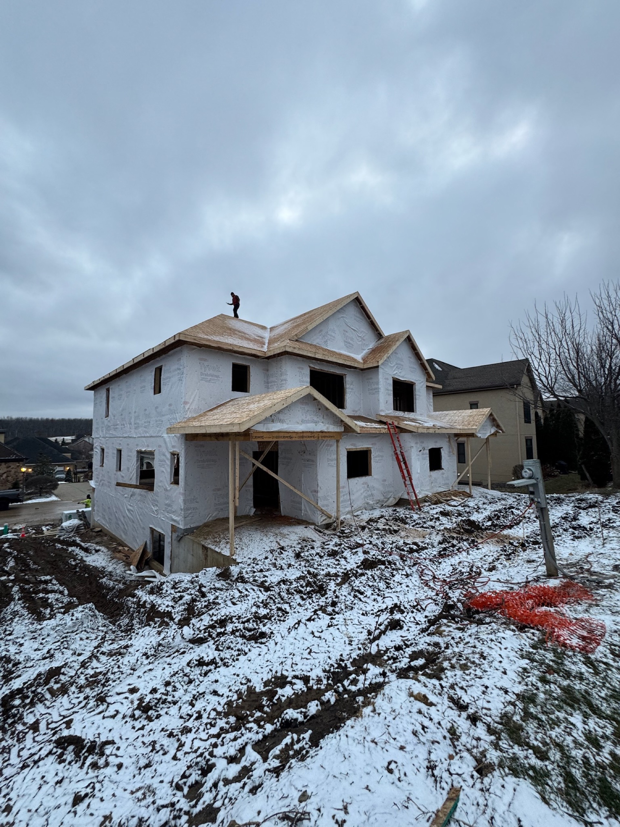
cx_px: 310
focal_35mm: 14
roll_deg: +1.2
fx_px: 334
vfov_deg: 102.1
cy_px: 414
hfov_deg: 85.7
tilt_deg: +5.8
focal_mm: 2.22
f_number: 2.2
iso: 80
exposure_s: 1/99
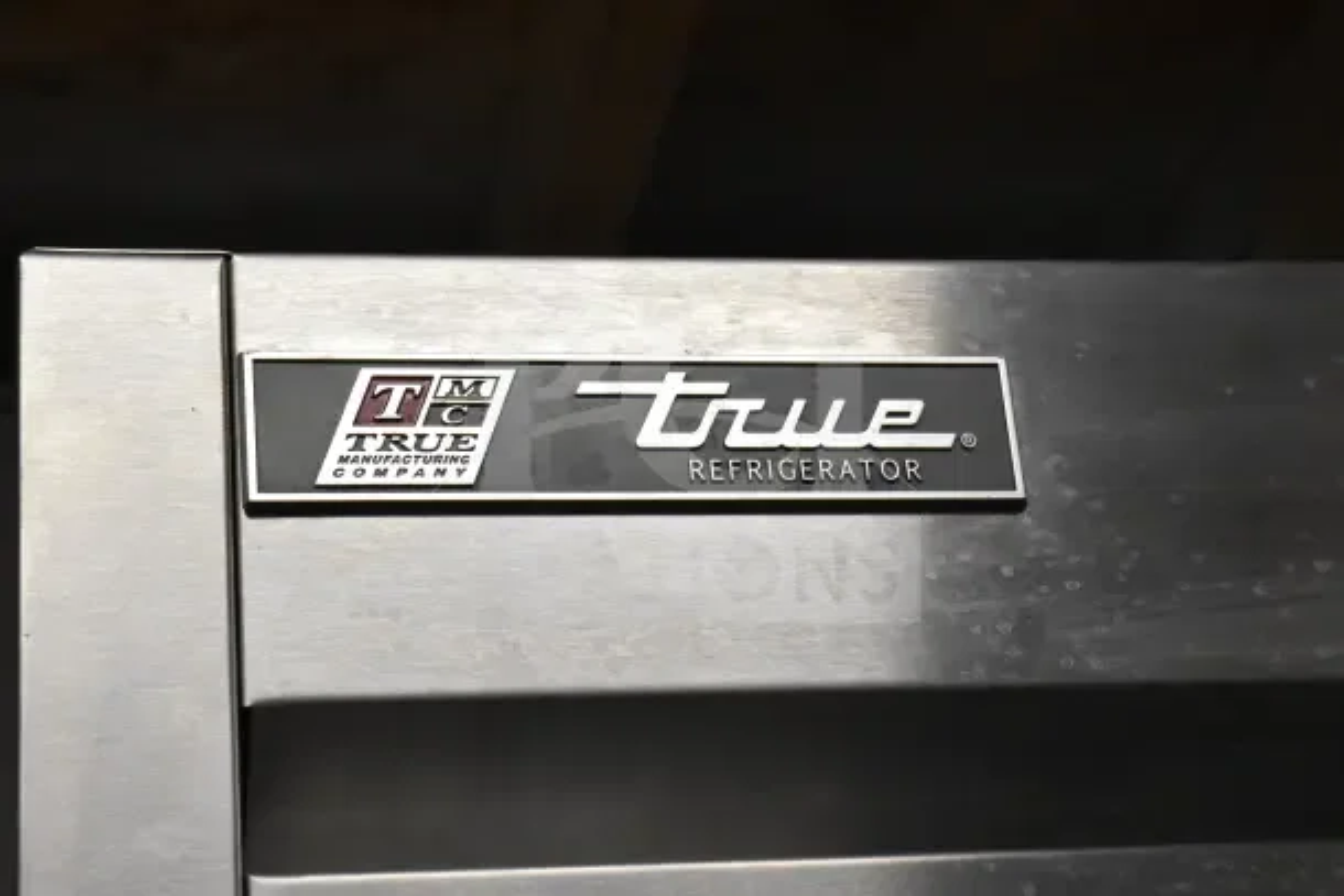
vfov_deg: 16.6
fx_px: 3081
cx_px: 672
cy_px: 448
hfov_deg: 24.6
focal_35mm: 82
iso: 6400
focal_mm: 55
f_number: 10
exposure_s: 1/400
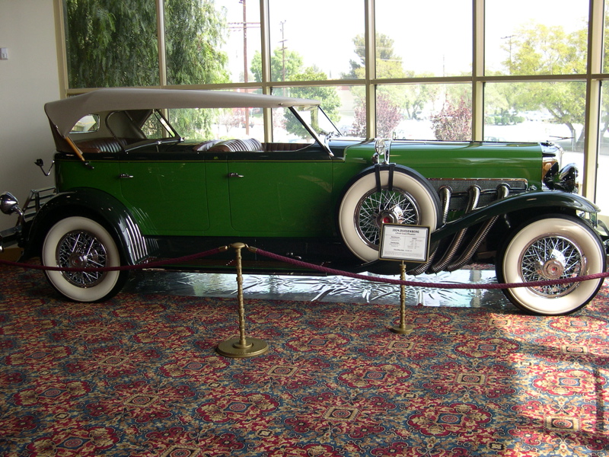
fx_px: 669
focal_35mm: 38
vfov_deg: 37.7
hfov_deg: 49.0
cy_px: 228
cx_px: 304
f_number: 2.8
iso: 100
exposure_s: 1/131
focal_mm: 8
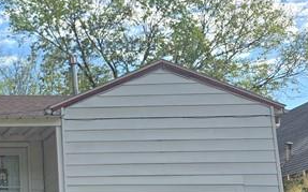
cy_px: 146
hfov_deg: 20.6
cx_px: -145
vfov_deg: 14.9
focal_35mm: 87
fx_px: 730
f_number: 1.8
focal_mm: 5.4
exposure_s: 1/1844
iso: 25
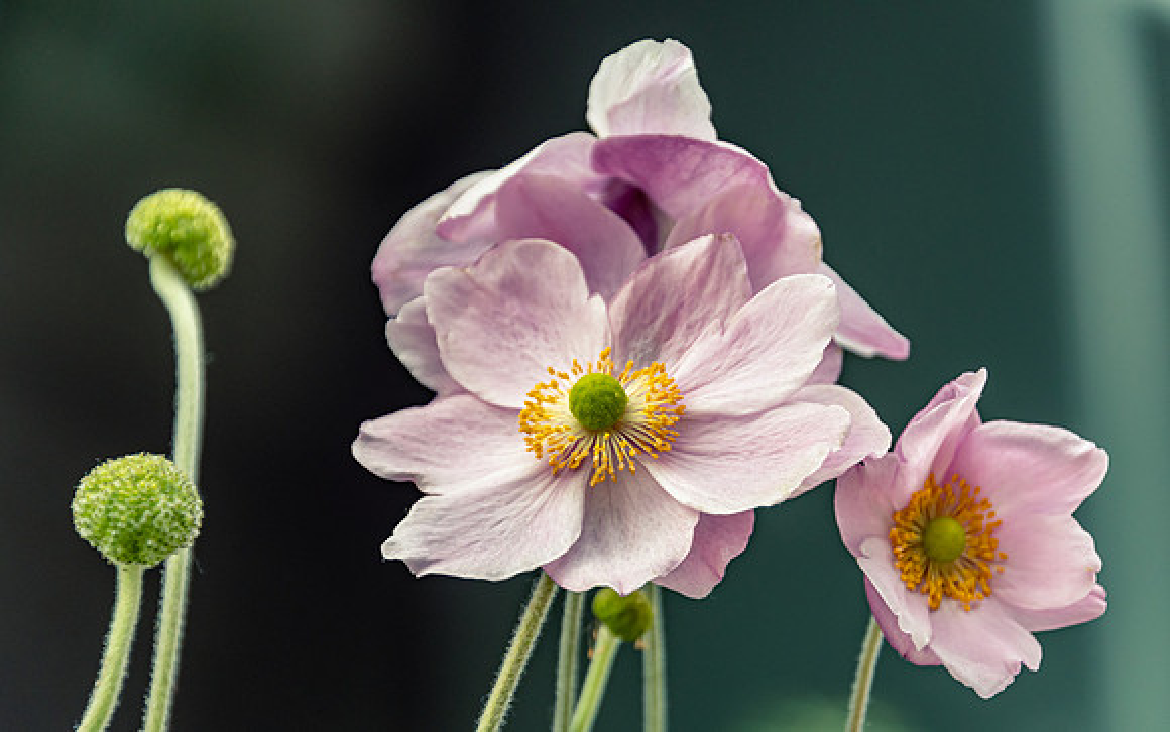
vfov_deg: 4.6
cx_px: 585
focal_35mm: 283
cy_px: 389
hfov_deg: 7.4
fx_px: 9021
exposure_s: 1/400
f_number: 5.6
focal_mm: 185
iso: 400
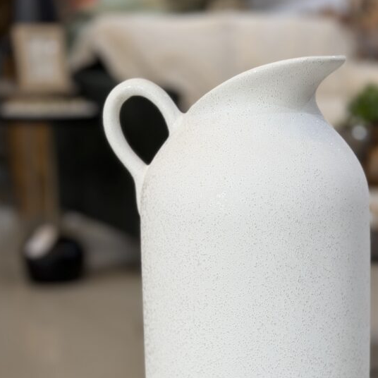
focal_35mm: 81
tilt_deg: -15.0
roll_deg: -0.9
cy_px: 300
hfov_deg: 21.3
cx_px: 256
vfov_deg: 21.1
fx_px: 1001
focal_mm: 6.76
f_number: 1.78
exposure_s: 1/60
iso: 50
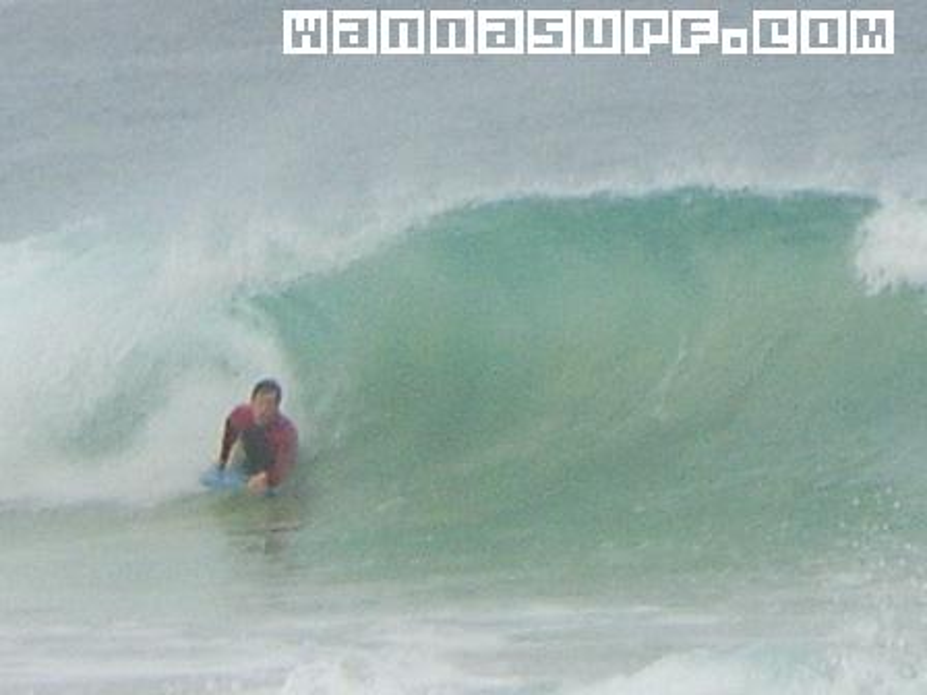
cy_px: 348
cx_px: 464
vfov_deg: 13.0
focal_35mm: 114
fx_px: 3053
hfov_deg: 17.3
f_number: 7.4
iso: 50
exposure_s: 1/200
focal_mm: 23.4
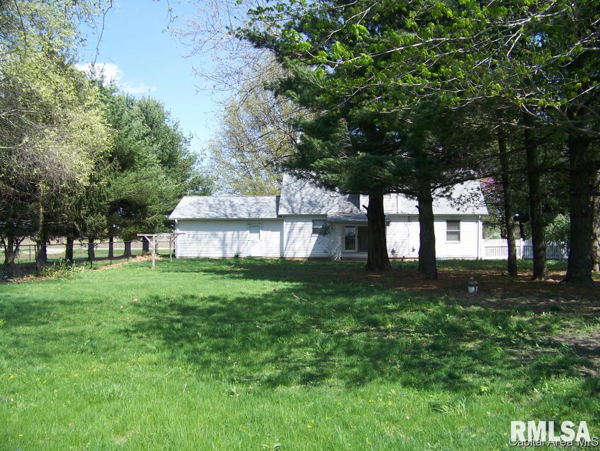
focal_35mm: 36
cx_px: 300
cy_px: 226
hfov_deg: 51.3
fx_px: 624
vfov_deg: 39.7
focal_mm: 5.85
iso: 64
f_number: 2.8
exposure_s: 1/500
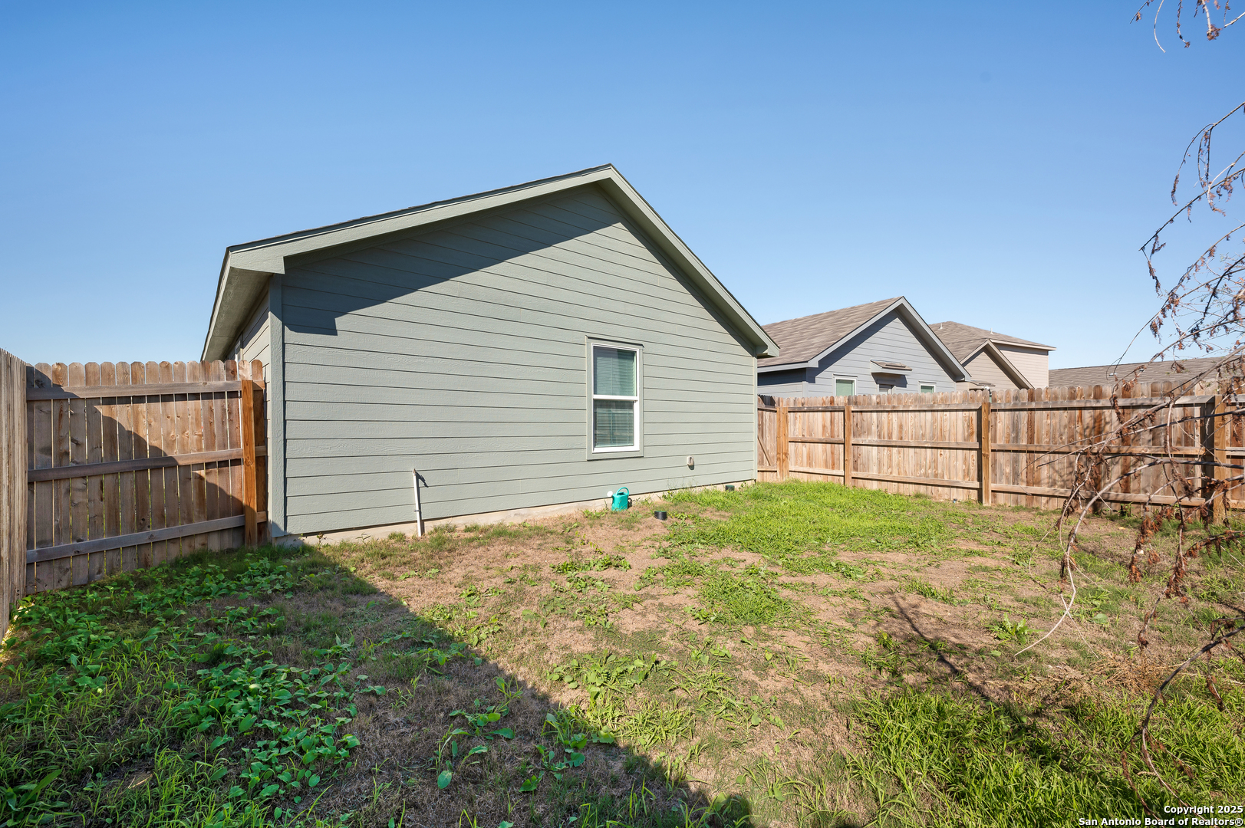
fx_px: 484
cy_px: 414
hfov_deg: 104.3
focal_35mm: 14
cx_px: 622
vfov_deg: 81.1
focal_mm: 14
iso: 250
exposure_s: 1/1000
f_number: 9
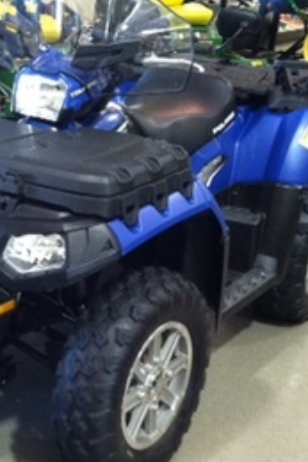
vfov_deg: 26.6
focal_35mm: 76
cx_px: 57
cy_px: 263
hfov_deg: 17.8
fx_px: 977
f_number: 2.8
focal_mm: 3.85
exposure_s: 1/15
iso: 200
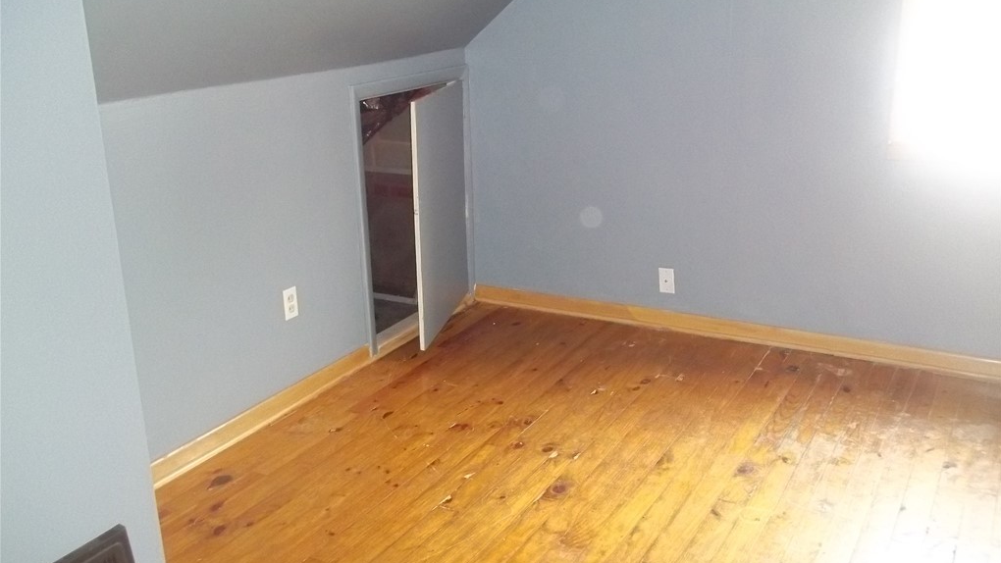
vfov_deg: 33.7
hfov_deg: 56.6
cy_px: 317
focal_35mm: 35
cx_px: 501
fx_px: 929
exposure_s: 1/40
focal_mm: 5.7
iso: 400
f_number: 2.9
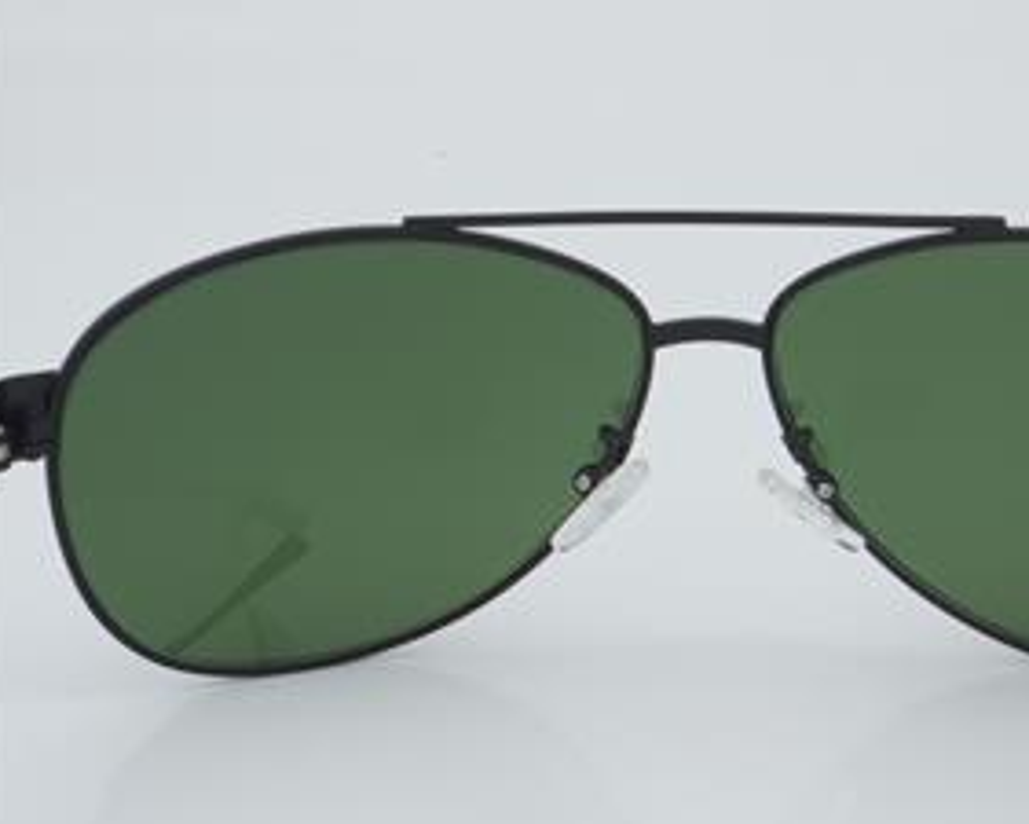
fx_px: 3047
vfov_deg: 15.4
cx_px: 710
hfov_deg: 19.1
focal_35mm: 100
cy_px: 428
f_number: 32
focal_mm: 50
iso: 100
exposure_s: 1/3
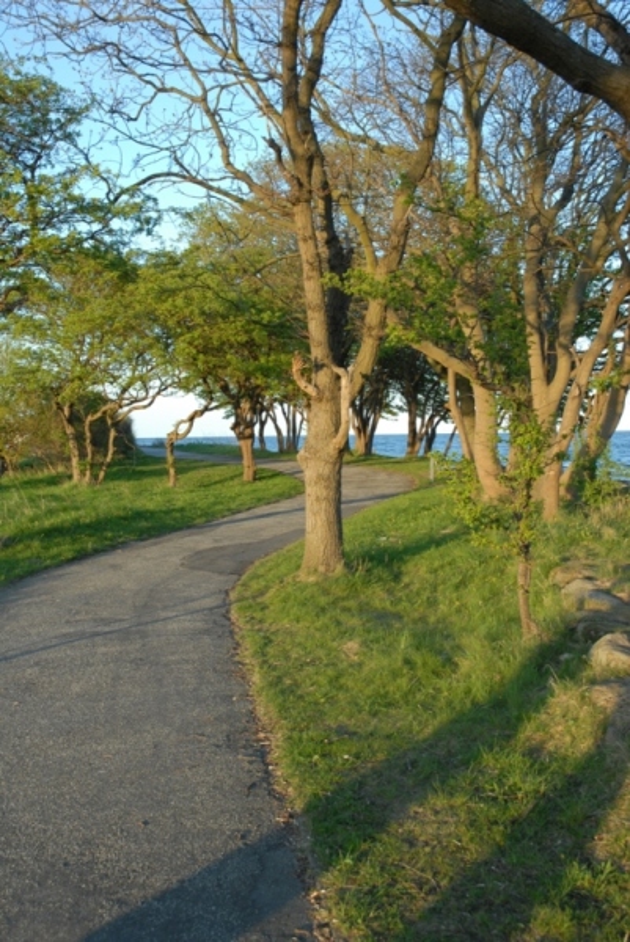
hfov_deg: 33.1
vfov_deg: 47.9
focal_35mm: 40
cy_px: 471
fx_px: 1061
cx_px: 315
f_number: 5.6
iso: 250
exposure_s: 1/125
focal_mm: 27
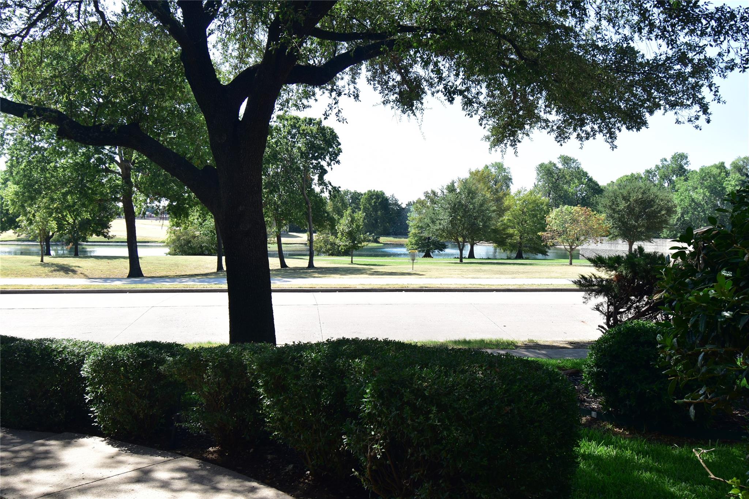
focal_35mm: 30
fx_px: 624
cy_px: 250
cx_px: 374
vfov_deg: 43.6
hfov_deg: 61.9
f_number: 8
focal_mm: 20
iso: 100
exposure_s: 1/80
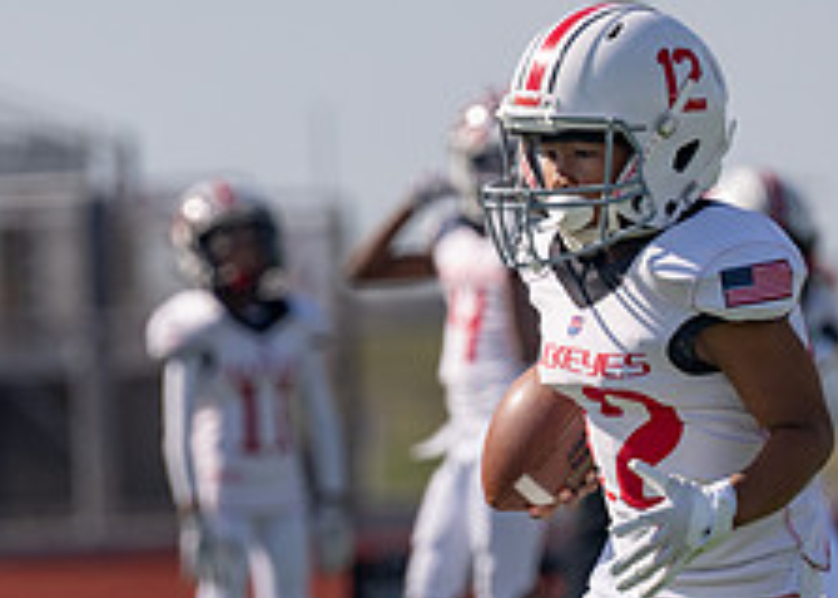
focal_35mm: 648
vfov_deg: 2.2
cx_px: 597
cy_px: 530
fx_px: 15413
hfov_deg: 3.1
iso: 160
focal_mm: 238
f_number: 4
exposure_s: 1/3200
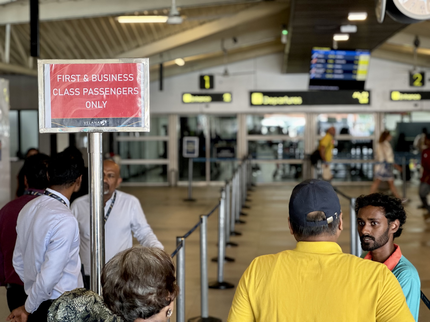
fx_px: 956
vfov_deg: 19.1
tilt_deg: +0.1
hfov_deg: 25.3
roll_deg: +1.1
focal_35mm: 77
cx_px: 215
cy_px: 161
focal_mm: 9
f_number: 2.8
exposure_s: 1/50
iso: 160
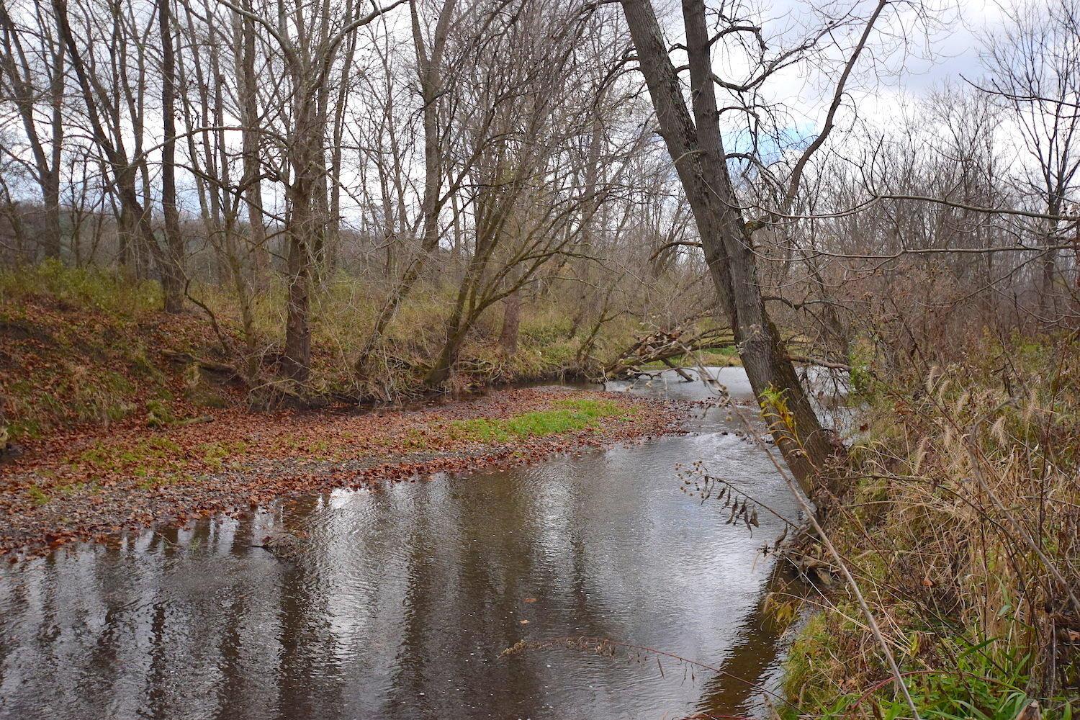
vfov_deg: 36.9
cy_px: 360
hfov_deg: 53.1
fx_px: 1080
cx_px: 540
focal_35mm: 36
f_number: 4.5
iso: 800
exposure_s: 1/800
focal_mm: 24
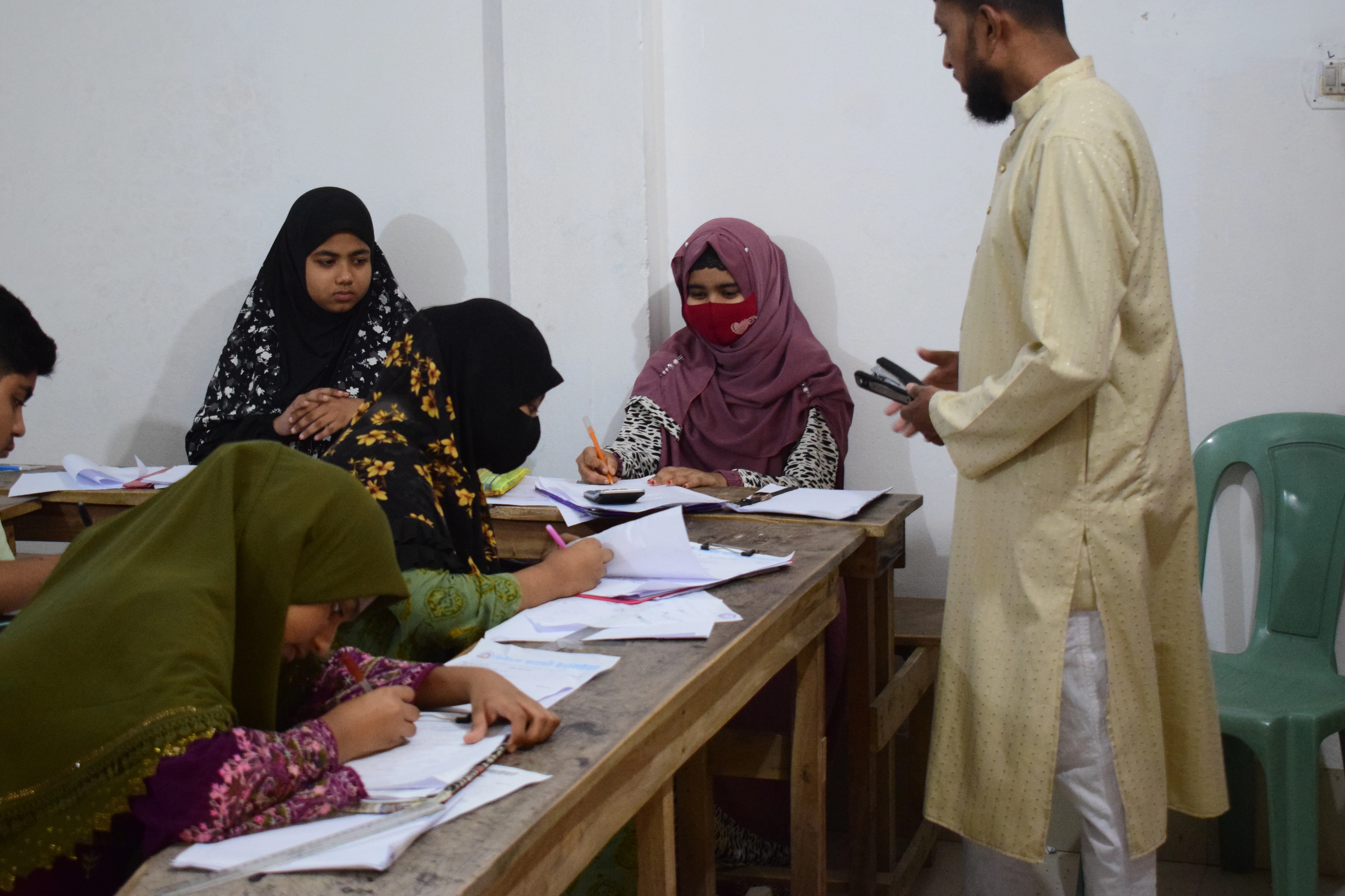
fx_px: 2353
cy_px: 423
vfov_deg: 21.6
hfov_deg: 31.9
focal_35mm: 63
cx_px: 646
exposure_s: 1/60
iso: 3200
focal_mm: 38
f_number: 4.8
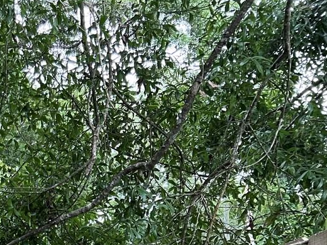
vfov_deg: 16.7
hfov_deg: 21.0
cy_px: 371
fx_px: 756
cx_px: -153
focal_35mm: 80
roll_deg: +2.3
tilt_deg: +0.4
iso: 125
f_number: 1.5
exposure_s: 1/94
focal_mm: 5.7
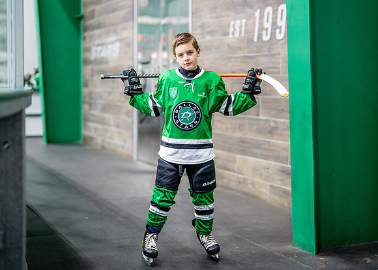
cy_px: 131
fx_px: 640
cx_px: 187
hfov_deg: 32.9
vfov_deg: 23.8
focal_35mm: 60
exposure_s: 1/500
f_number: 1.2
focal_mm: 50
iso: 640
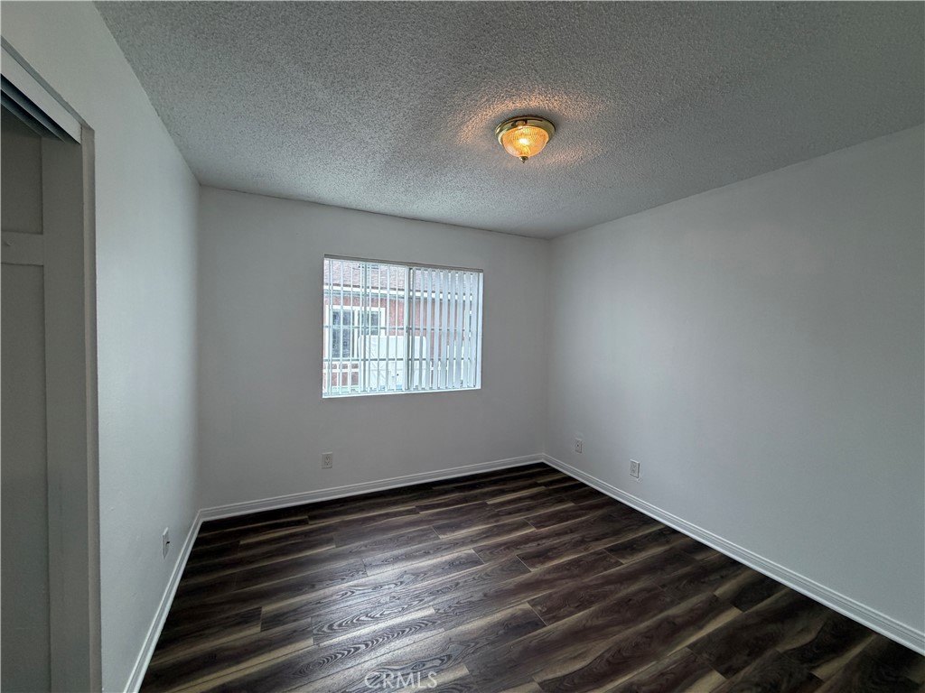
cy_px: 346
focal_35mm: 14
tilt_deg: -3.1
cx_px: 462
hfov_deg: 102.1
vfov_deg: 85.7
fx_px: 374
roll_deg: -1.2
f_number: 2.2
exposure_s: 1/120
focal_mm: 2.22
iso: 160
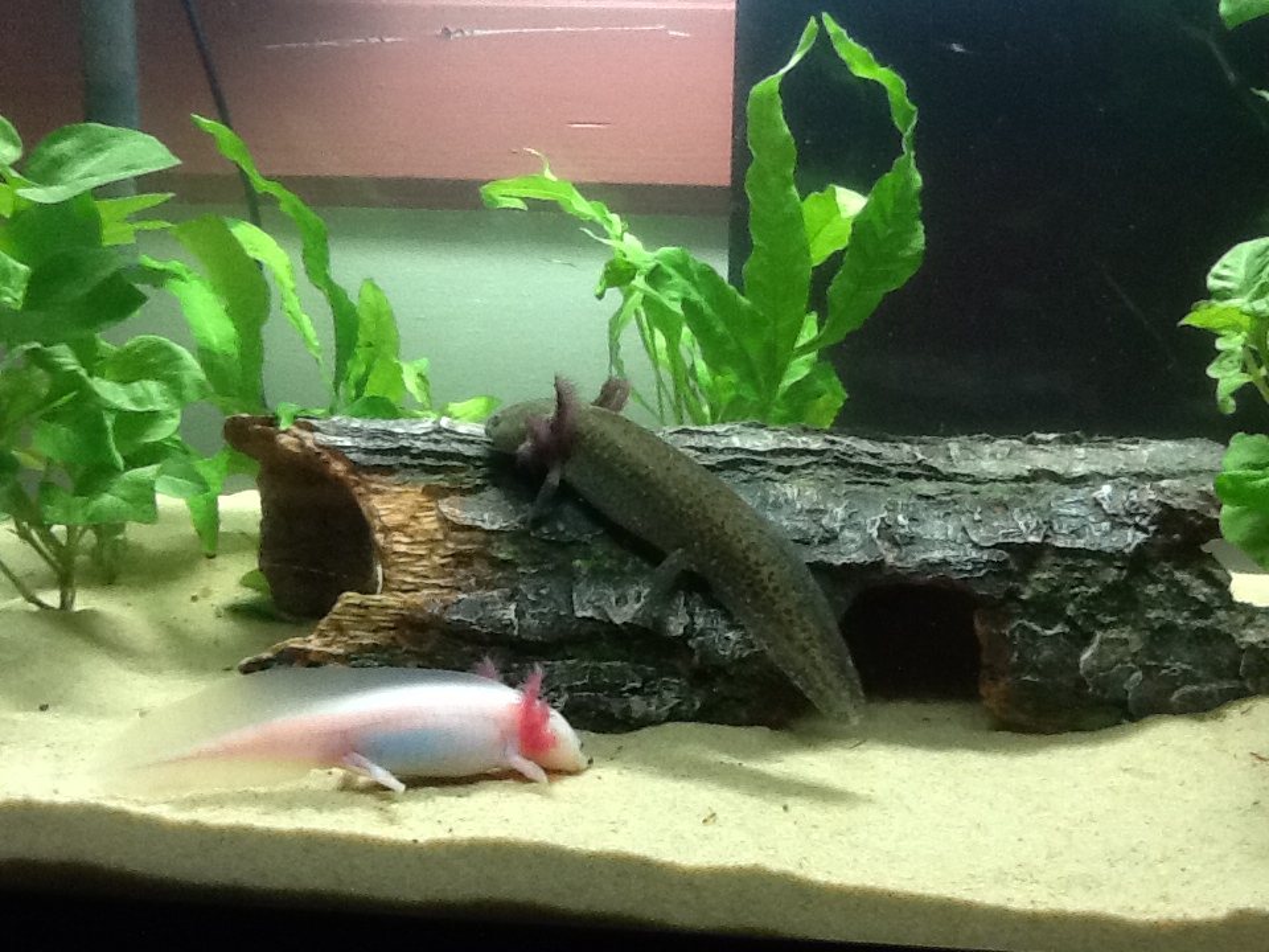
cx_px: 634
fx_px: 1173
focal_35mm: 32
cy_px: 476
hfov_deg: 56.8
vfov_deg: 44.2
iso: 200
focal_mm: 2.03
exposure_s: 1/33
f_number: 2.4
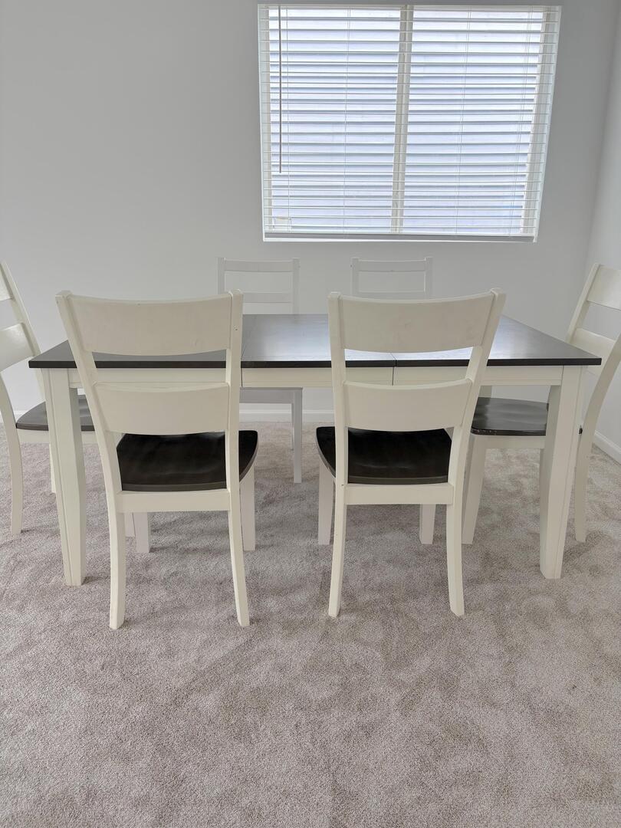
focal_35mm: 26
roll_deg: -0.1
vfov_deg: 67.3
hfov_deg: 53.1
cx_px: 310
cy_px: 414
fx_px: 622
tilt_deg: -16.9
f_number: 1.6
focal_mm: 5.96
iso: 50
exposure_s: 1/160
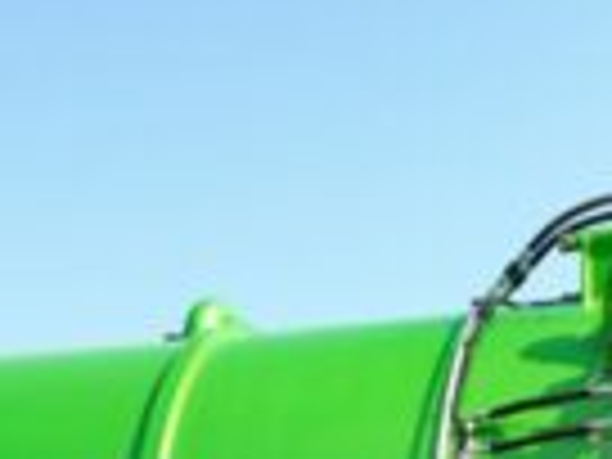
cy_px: 814
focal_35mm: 106
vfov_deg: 12.7
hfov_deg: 18.0
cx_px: -18
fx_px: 1874
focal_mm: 12.29
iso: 110
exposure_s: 1/800
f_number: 2.8
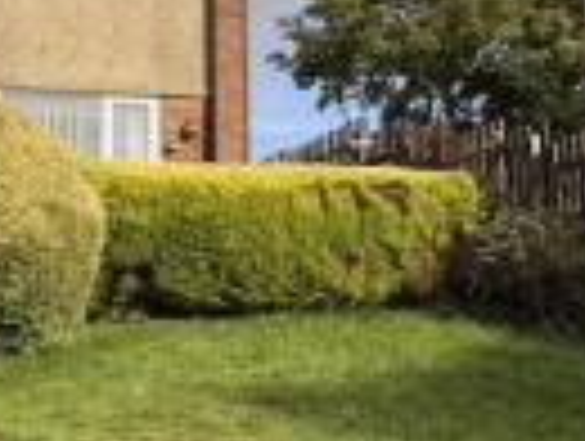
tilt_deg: +7.5
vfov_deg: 19.0
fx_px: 1321
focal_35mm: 78
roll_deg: +0.9
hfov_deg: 24.8
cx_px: 164
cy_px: 227
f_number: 1.78
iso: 80
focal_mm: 6.76
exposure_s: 1/3759
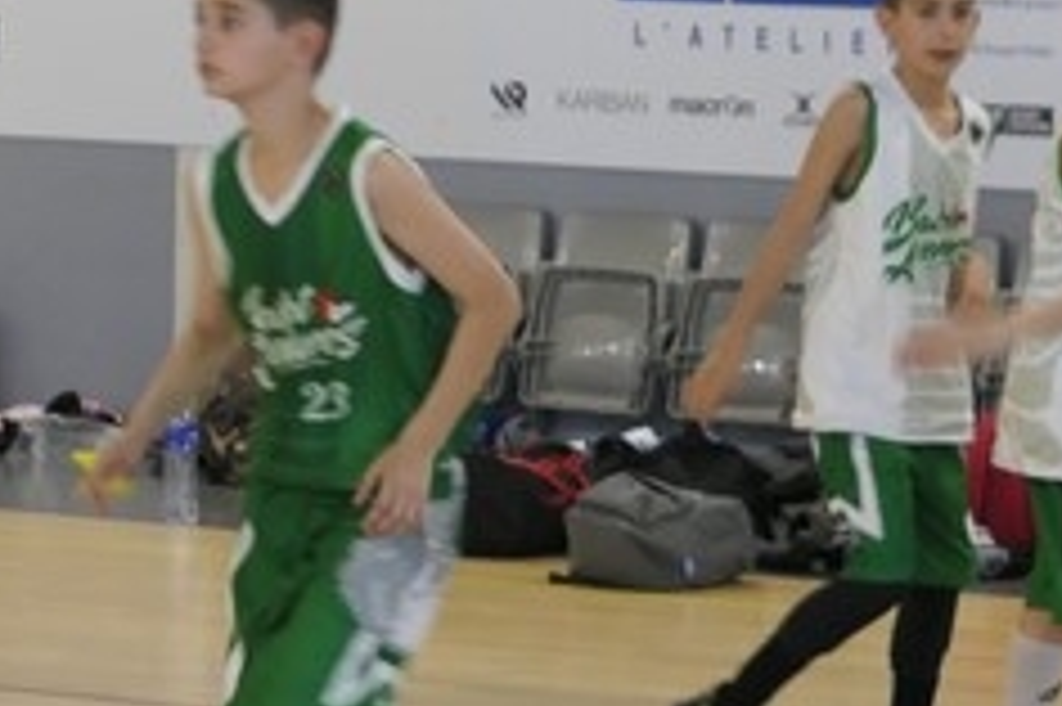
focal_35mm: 220
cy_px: 679
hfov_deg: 9.2
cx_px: 1390
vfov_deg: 6.2
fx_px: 6485
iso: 800
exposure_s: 1/125
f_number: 2.8
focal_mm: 26.4
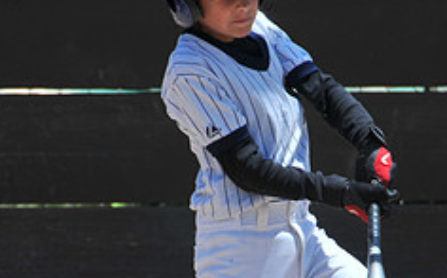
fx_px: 9140
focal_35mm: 751
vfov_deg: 1.7
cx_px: 237
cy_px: 215
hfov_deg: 2.8
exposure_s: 1/1000
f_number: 5.6
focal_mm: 200
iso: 200
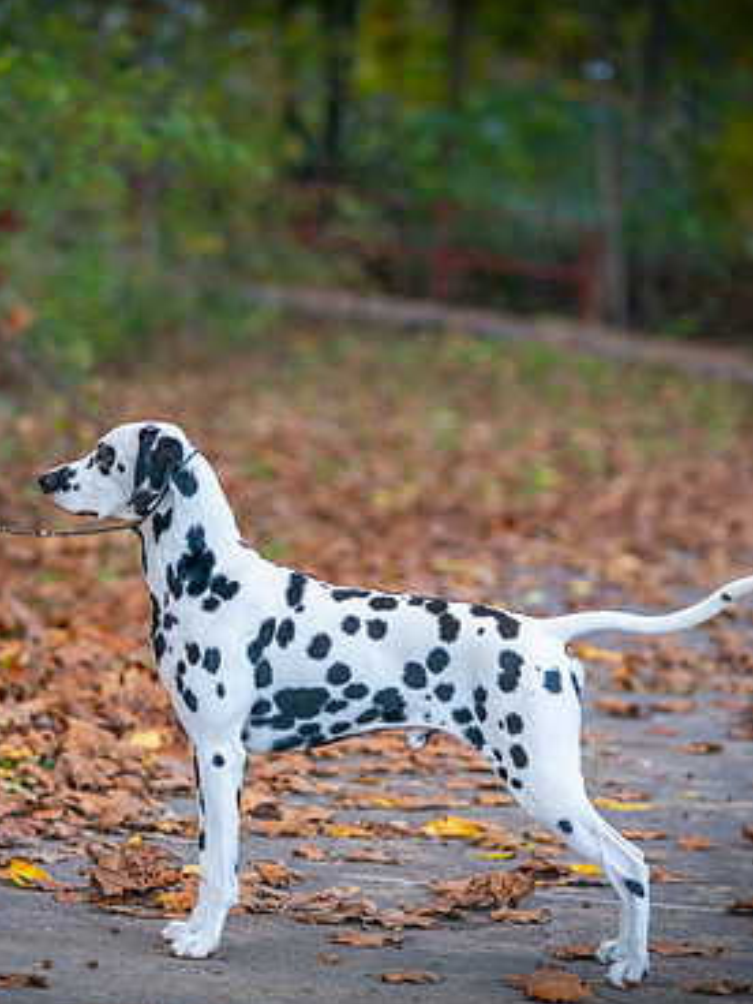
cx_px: 235
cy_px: 520
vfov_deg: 11.0
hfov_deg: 8.3
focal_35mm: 179
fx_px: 5192
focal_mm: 118
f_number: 2.8
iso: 1000
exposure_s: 1/400
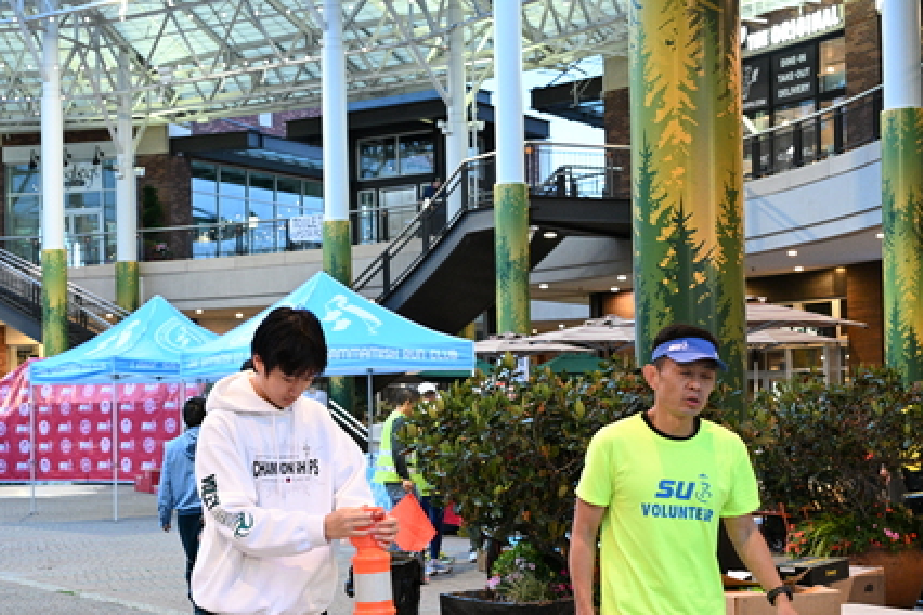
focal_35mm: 62
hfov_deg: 32.2
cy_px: 395
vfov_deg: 21.8
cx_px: 351
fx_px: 1589
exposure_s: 1/160
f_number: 4
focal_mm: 48
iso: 6400
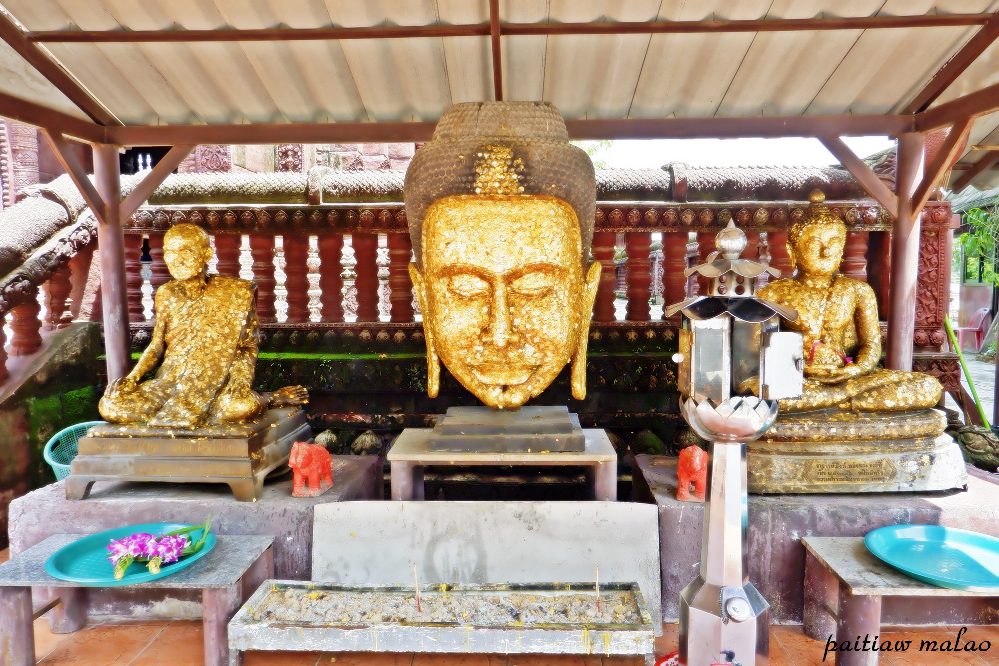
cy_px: 333
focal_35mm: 23
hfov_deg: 76.1
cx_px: 500
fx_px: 638
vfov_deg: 55.1
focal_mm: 15
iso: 400
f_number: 4
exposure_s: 1/250
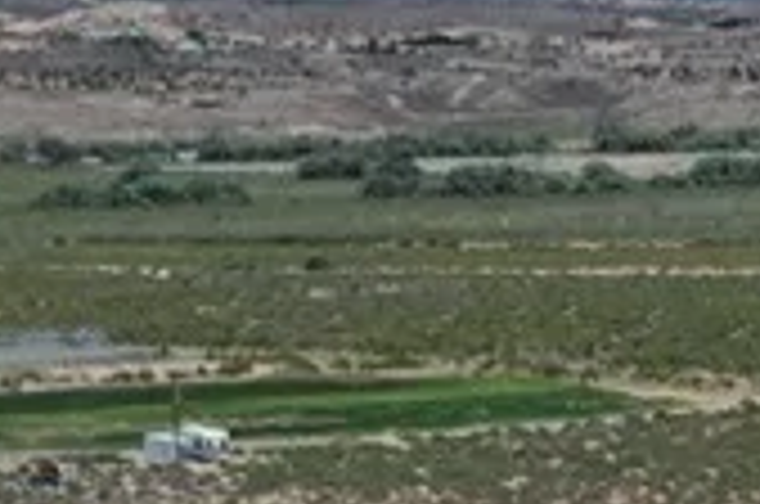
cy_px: 817
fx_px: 3582
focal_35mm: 170
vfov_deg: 7.8
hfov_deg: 11.9
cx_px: 886
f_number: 3.5
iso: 100
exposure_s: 1/2500
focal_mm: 10.26
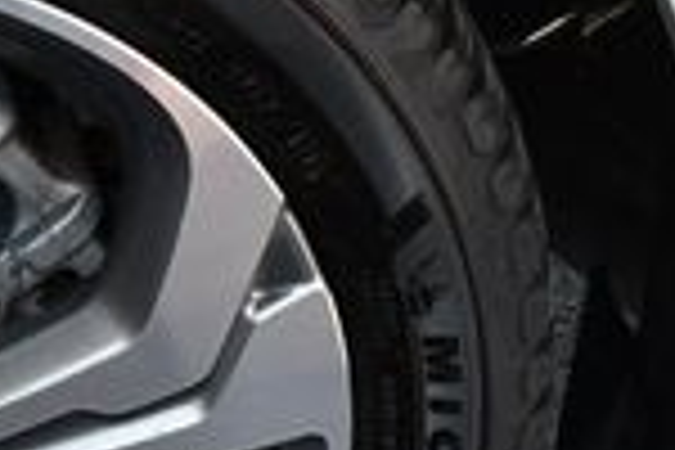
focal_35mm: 154
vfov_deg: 8.9
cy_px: 400
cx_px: -396
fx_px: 2887
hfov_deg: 12.5
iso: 400
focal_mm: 18
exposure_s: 1/250
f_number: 5
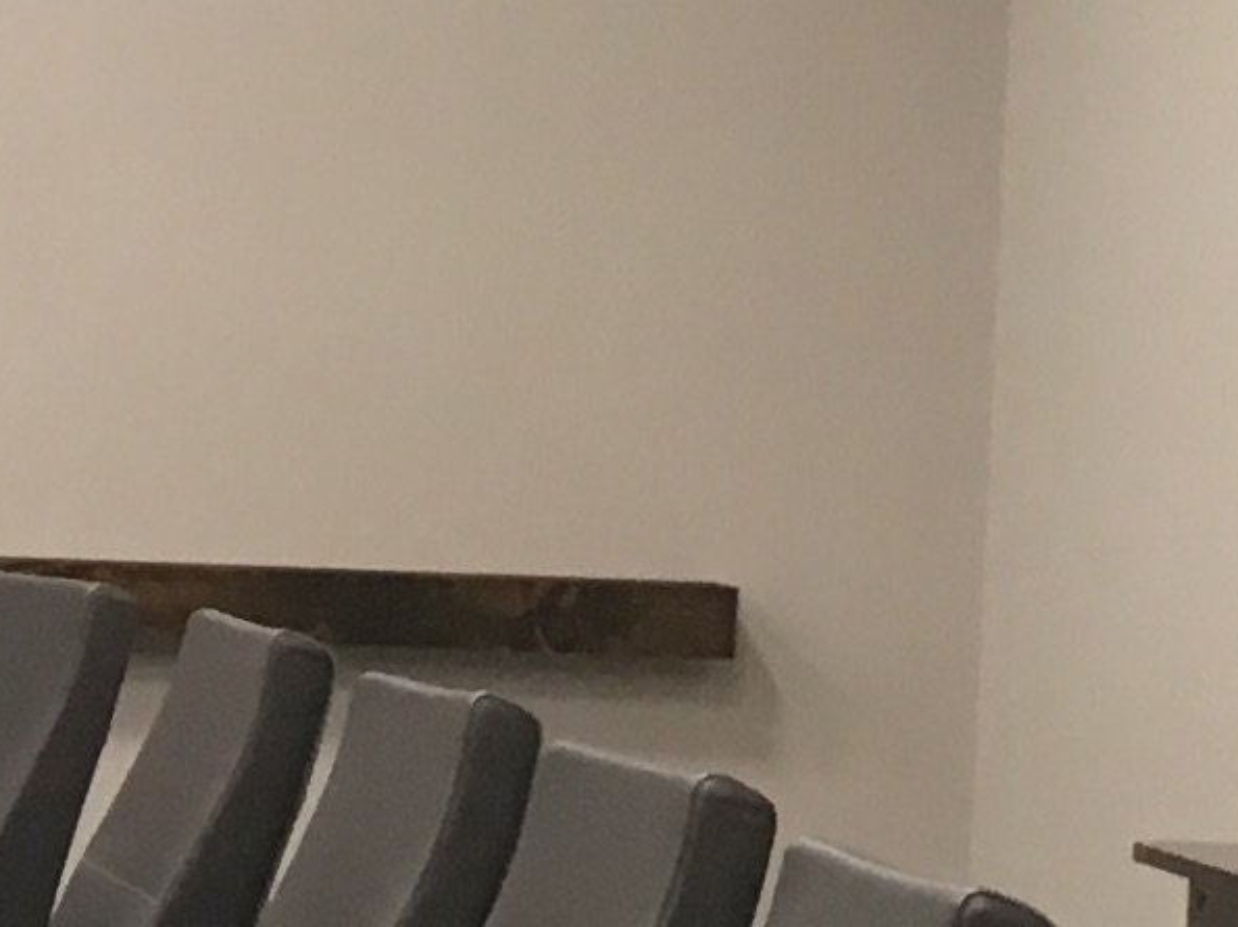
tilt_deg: -4.3
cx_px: -1048
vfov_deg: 7.5
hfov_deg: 9.5
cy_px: 510
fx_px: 7043
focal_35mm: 197
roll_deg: -2.3
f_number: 2.2
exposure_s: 1/30
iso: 80
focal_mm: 4.15
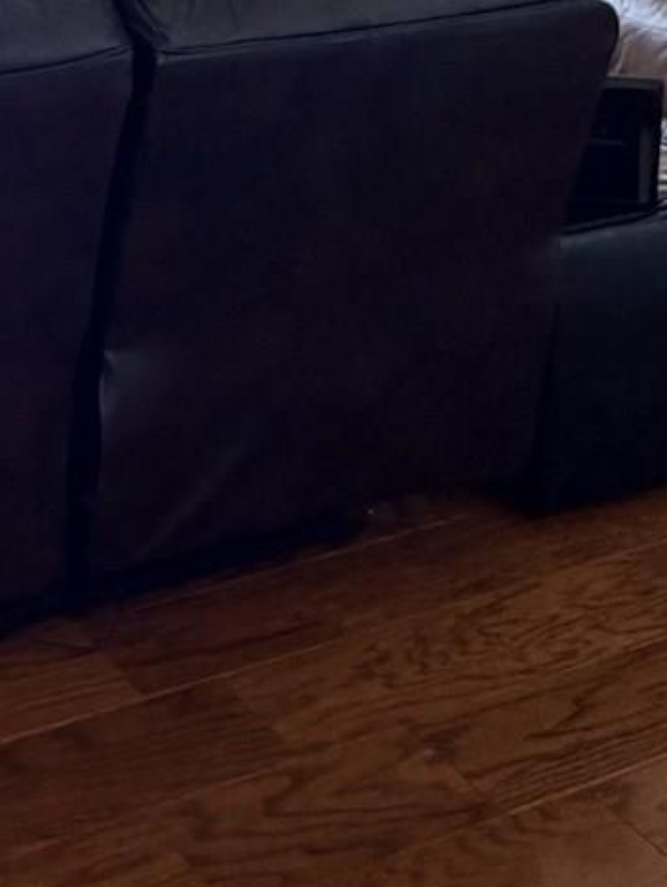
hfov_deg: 20.2
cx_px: -93
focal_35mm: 69
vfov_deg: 26.0
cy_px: -91
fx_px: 1770
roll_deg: +1.4
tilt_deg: -12.5
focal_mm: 2.22
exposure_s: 1/60
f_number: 2.2
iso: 160
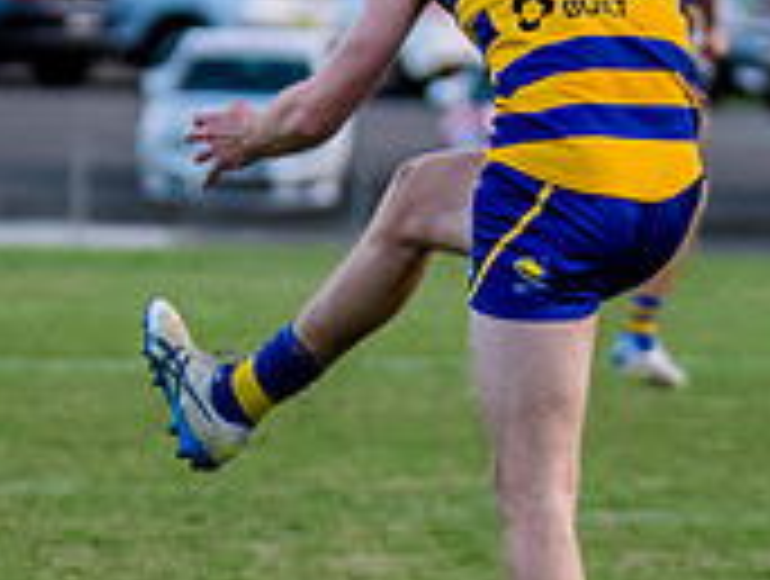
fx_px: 17030
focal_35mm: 764
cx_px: 488
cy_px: 170
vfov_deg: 2.0
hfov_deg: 2.6
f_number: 4
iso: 1000
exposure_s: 1/1600
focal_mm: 170
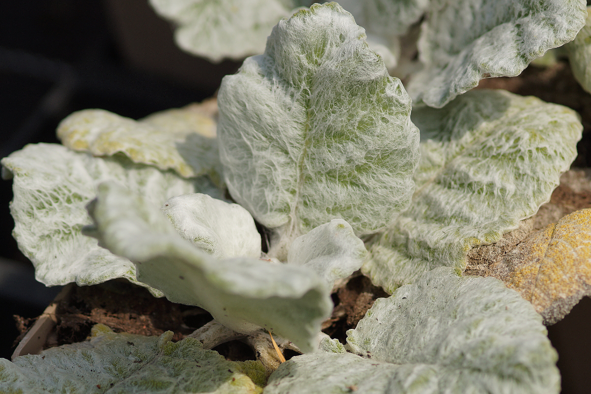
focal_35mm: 150
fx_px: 2462
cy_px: 197
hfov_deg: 13.7
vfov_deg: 9.1
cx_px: 296
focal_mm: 100
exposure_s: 1/1600
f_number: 3.2
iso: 100
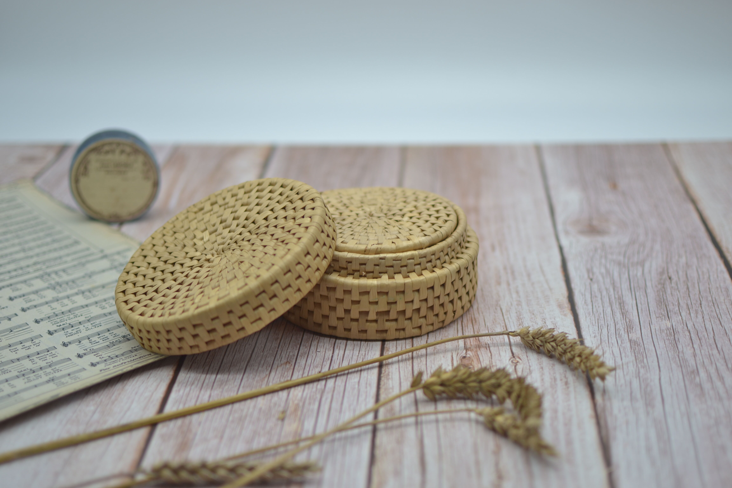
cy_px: 244
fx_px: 1067
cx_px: 366
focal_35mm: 52
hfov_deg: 37.9
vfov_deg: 25.8
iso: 100
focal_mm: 35
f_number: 1.8
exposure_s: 1/500
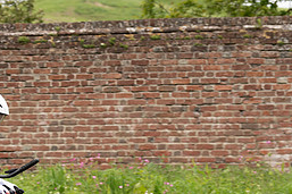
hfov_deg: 11.0
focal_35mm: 185
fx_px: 1500
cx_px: -2
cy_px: 128
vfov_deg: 7.4
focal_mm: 70
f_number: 3.5
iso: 200
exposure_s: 1/1000
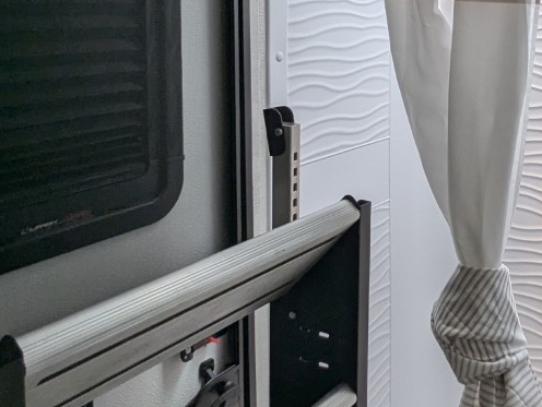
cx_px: 493
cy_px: 64
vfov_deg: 31.2
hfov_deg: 38.9
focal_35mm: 45
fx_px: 705
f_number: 2.2
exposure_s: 1/240
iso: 36
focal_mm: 2.35
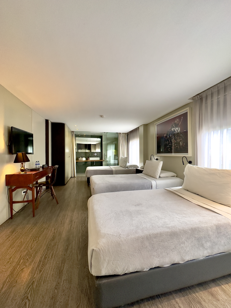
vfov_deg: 102.1
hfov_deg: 85.7
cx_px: 116
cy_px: 154
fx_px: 125
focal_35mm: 14
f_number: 2.2
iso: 250
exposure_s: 1/99
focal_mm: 2.22
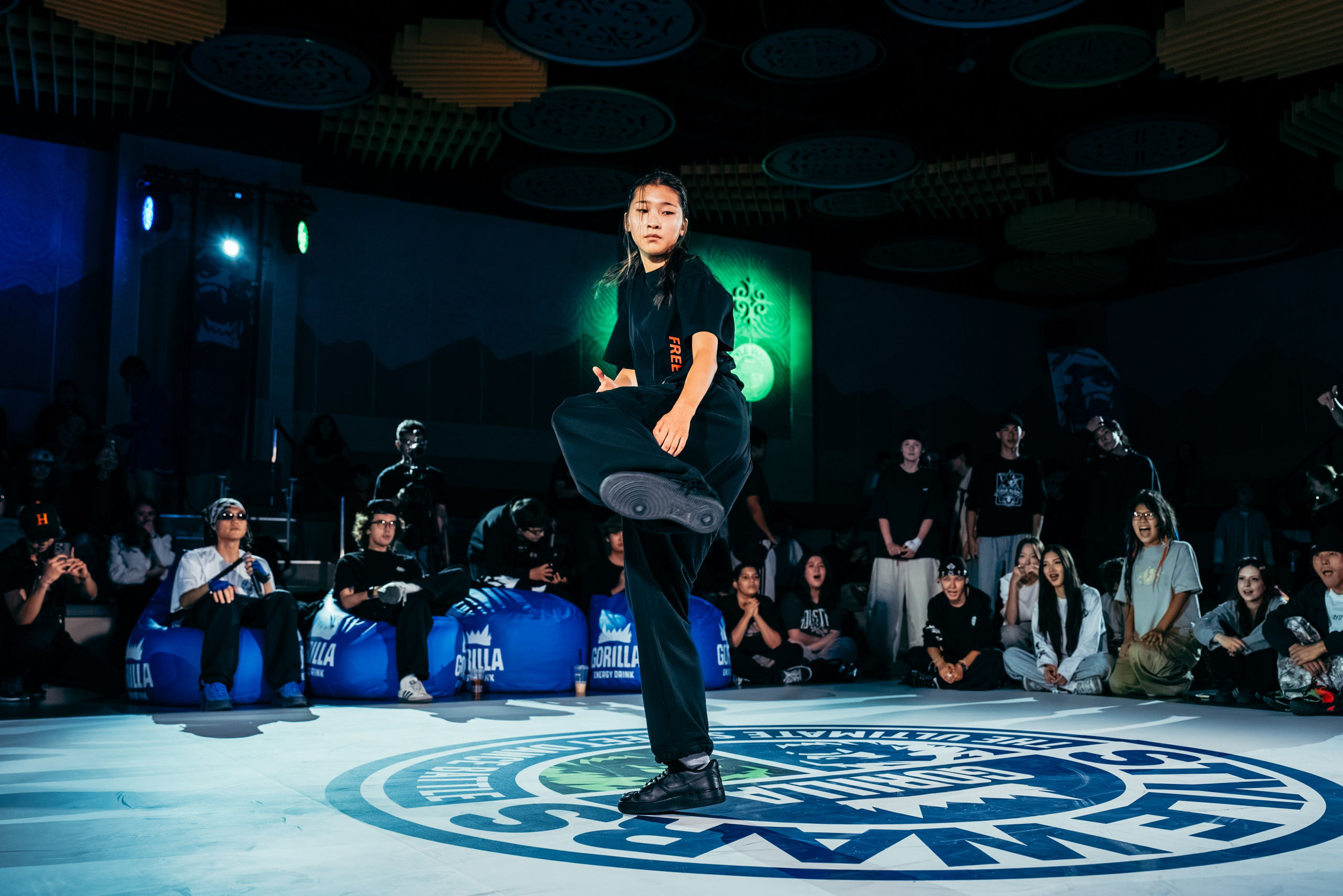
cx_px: 705
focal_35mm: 35
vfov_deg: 38.0
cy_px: 450
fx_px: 1299
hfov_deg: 54.6
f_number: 2.8
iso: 3200
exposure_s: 1/800
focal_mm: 32
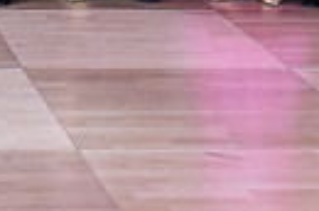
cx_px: -125
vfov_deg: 6.4
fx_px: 1821
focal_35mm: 206
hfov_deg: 9.8
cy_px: -259
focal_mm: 46
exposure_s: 1/250
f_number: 5.6
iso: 2000
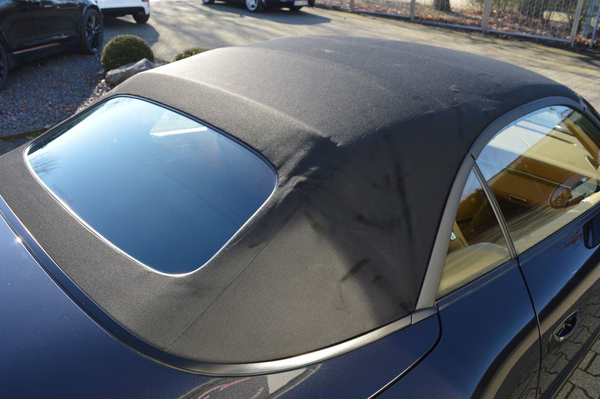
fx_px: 500
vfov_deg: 43.5
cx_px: 300
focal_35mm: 30
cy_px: 200
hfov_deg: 62.0
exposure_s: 1/125
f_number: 5.6
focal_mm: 20
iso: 125
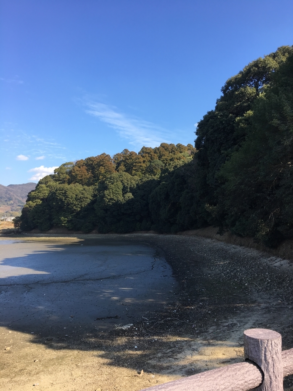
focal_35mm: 29
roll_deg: +1.0
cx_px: 146
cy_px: 196
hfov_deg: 48.2
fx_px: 327
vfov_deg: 61.7
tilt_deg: +4.8
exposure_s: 1/549
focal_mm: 4.15
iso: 25
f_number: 2.2
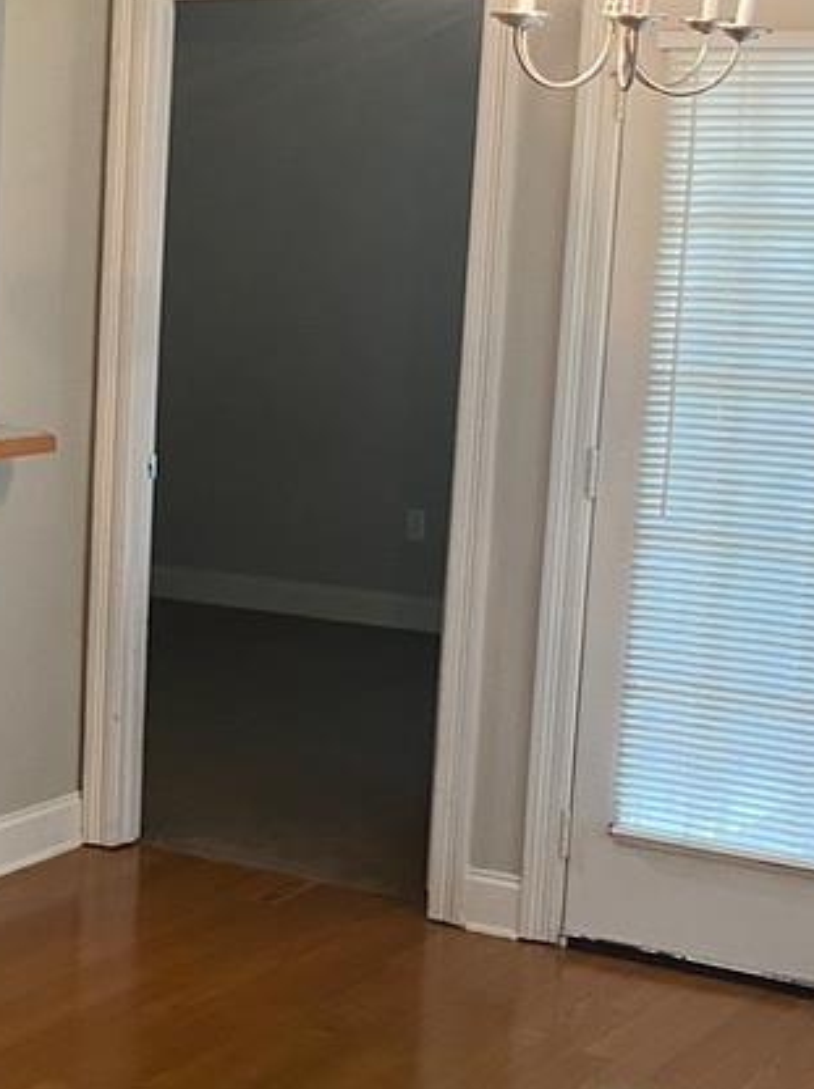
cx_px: -207
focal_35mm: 80
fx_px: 2513
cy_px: 607
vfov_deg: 24.4
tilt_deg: -7.2
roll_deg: -1.4
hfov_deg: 17.4
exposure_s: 1/60
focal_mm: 4.25
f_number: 1.8
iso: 160
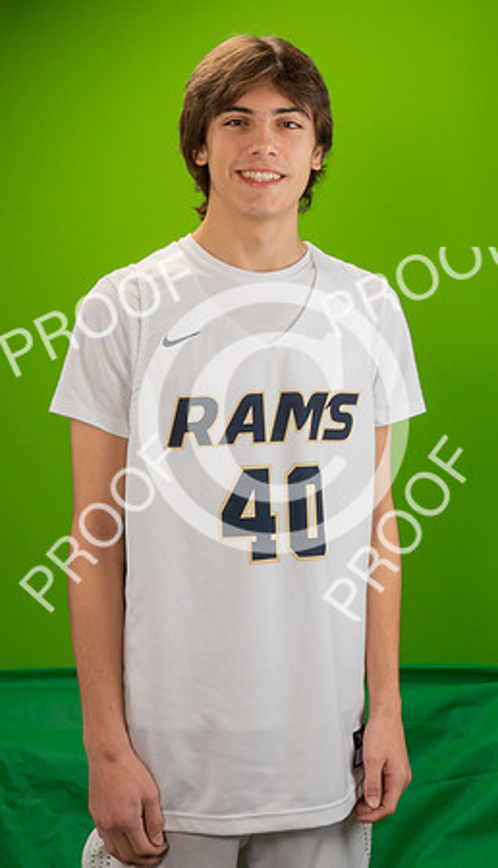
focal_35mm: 58
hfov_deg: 20.9
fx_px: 1346
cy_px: 312
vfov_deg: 35.5
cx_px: 299
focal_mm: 29
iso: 800
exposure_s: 1/60
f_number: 20
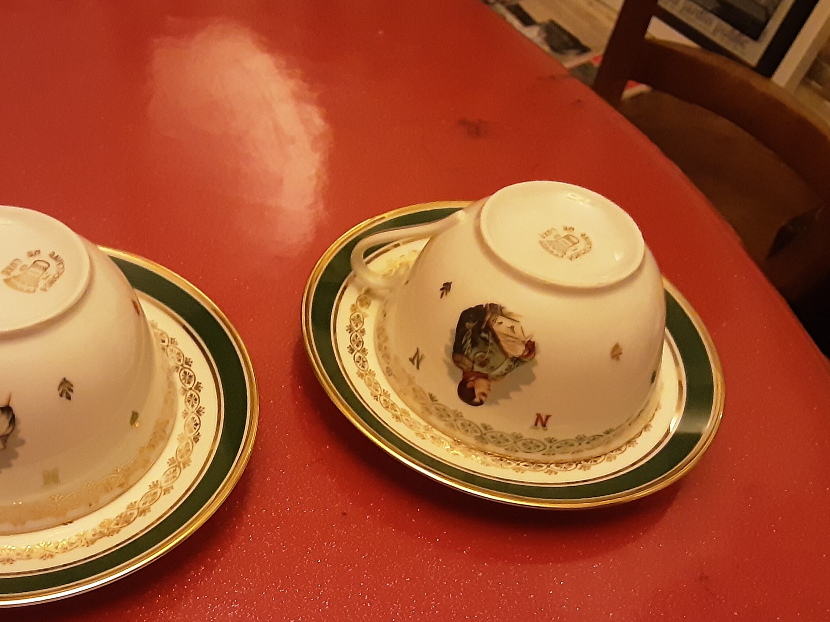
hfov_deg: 46.1
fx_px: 959
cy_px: 378
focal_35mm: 40
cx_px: 280
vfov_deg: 35.8
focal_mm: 2.9
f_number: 1.9
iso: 400
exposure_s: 1/25
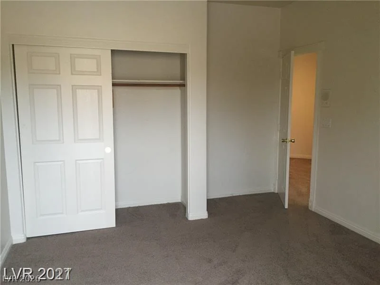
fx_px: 318
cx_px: 190
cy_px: 142
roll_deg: +0.0
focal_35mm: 29
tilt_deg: -6.5
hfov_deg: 61.7
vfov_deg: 48.2
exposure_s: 1/30
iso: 125
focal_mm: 4.15
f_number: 2.2
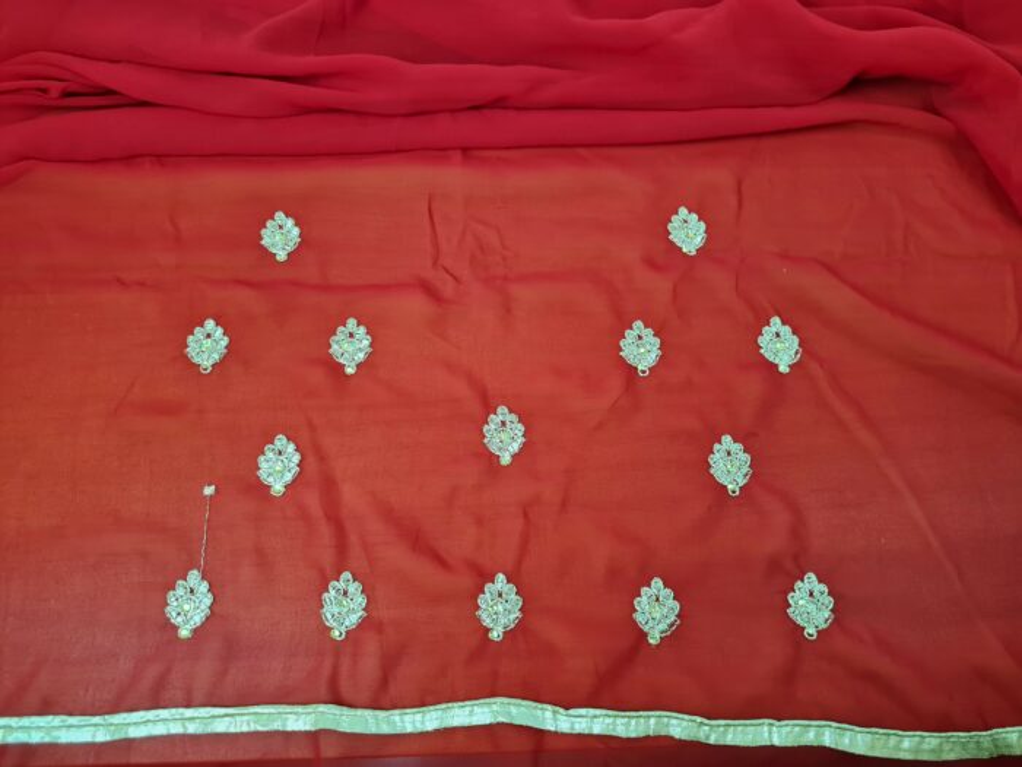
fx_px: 768
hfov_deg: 67.3
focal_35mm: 26
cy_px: 384
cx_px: 511
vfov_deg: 53.1
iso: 160
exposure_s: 1/120
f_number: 1.8
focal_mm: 5.4
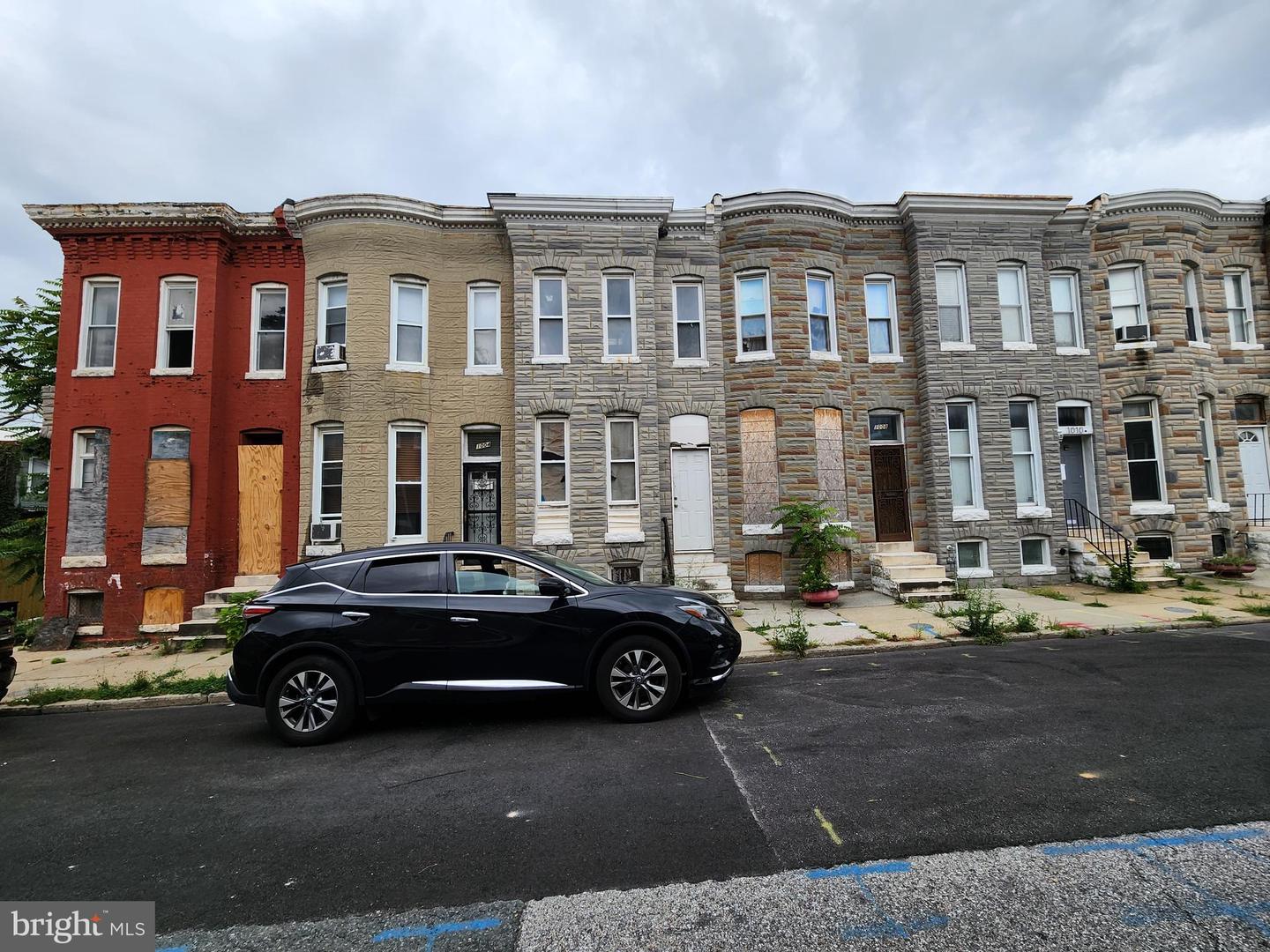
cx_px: 635
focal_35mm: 13
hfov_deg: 106.2
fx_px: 477
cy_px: 476
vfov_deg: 89.9
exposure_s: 1/659
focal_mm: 2.2
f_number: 2.2
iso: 50
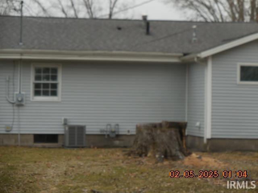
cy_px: 96
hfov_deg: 13.3
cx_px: 129
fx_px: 1111
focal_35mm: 149
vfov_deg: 10.0
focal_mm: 26.8
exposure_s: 1/250
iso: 160
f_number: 5.4
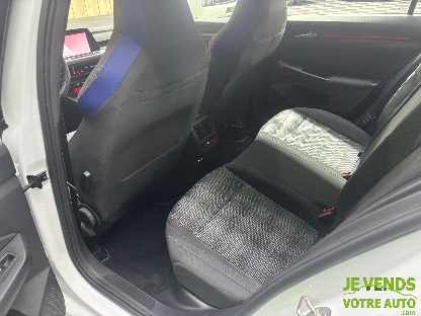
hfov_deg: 67.3
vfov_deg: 53.1
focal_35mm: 26
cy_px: 158
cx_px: 210
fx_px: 316
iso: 500
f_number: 1.6
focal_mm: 5.96
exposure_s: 1/50
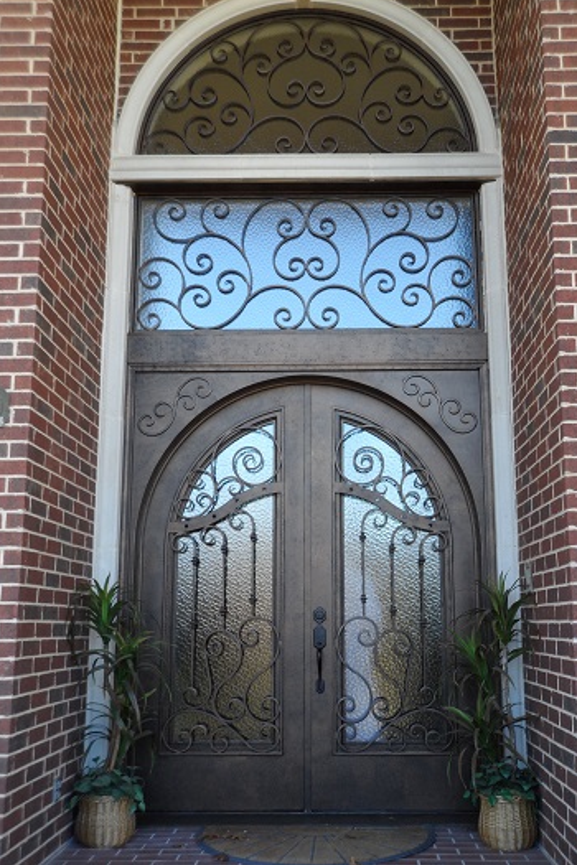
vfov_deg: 50.7
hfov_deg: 35.0
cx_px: 323
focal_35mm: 38
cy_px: 428
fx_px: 914
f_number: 3.8
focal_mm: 6.6
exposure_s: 1/45
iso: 80
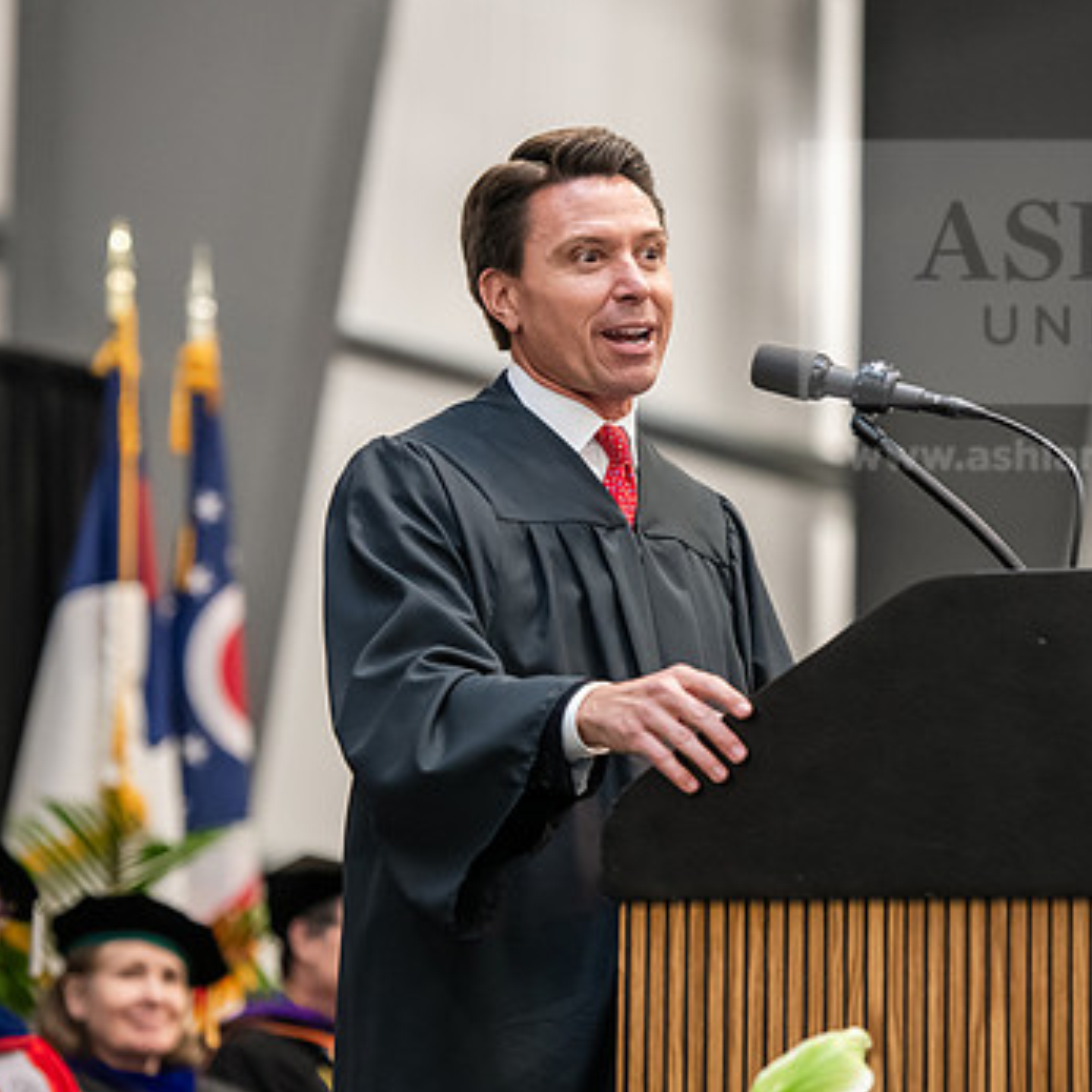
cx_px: 704
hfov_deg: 9.4
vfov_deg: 9.5
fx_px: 6603
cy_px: 522
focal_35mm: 185
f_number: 3.2
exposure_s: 1/200
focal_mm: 130
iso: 3200
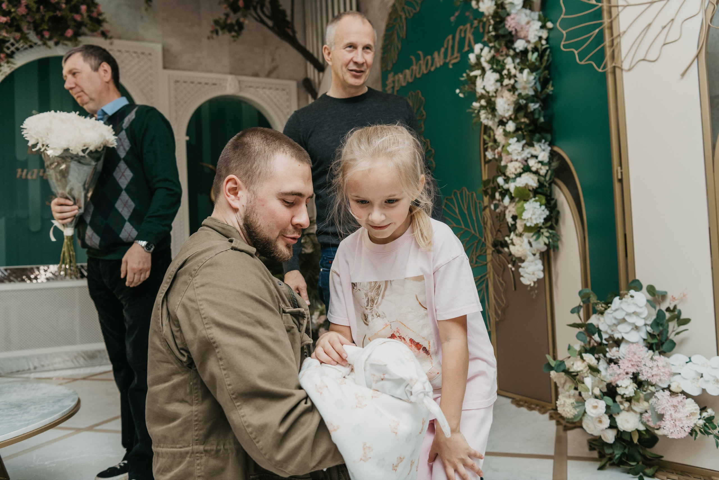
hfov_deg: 60.3
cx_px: 360
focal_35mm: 31
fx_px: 619
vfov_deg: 42.3
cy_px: 240
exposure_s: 1/160
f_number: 4.5
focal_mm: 31
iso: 500
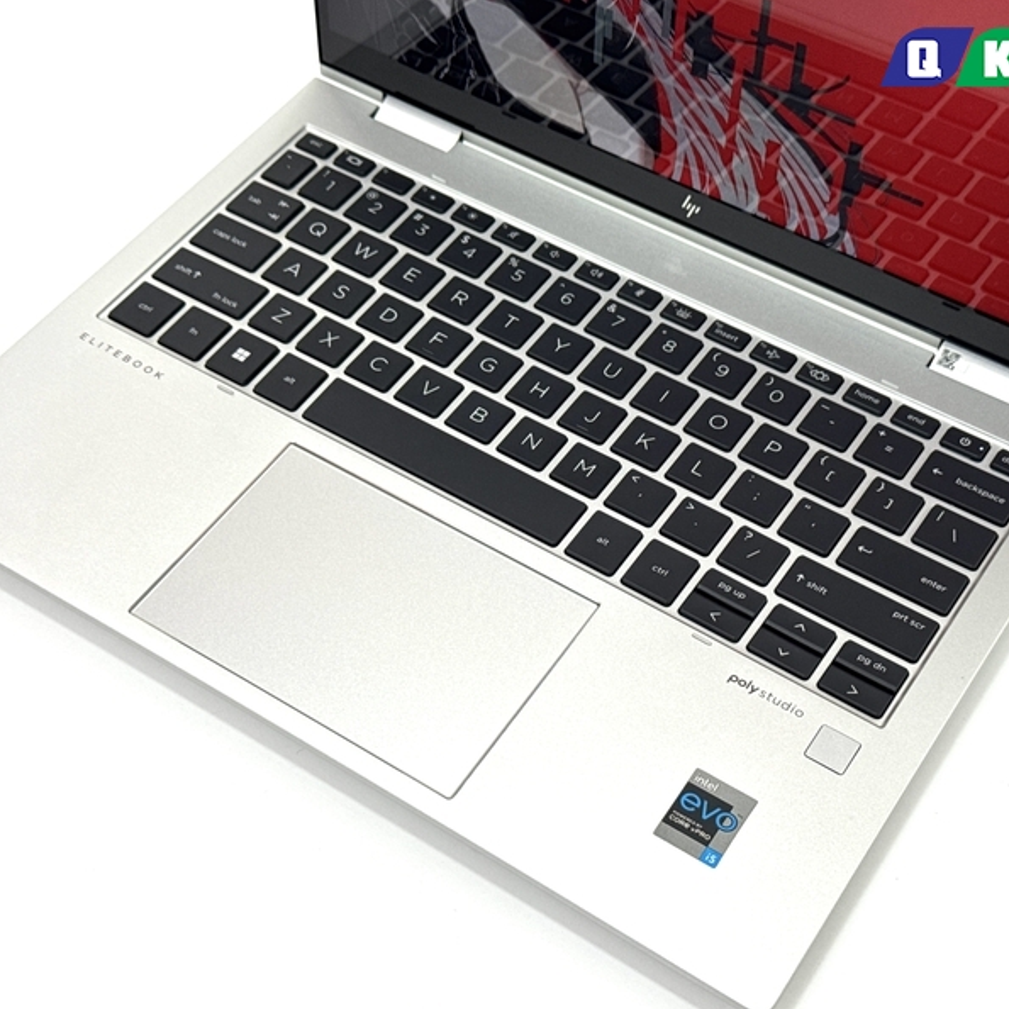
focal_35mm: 57
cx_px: 556
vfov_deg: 30.0
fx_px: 1880
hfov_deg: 30.0
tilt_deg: -50.7
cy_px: 507
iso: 64
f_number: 1.78
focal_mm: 6.76
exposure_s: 1/100
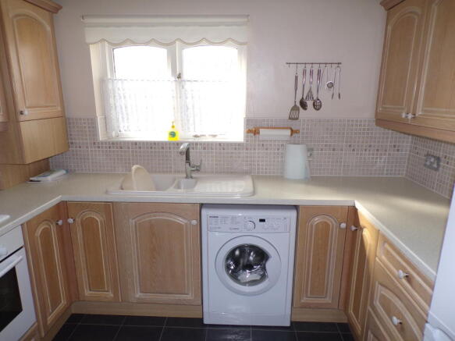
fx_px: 315
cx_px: 228
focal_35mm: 24
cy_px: 170
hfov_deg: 71.6
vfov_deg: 56.8
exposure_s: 1/70
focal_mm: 4.3
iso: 80
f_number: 4.3
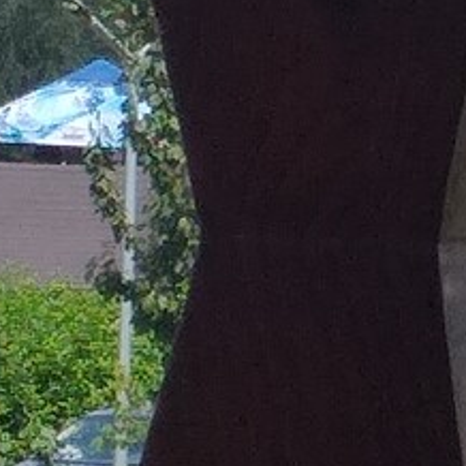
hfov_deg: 13.9
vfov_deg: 15.6
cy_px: 205
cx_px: 823
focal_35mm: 112
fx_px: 1706
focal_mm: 3.6
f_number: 1.9
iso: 40
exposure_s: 1/971
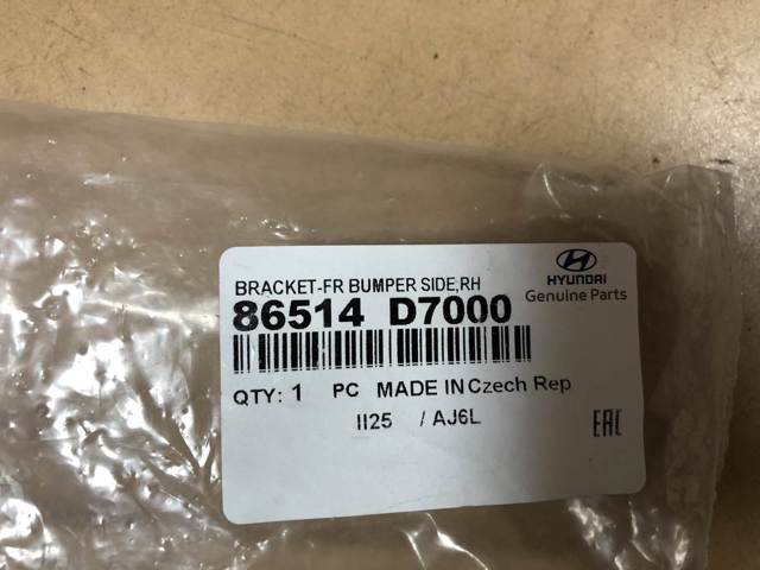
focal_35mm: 28
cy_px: 285
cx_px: 380
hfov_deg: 63.4
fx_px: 615
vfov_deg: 49.7
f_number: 1.8
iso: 40
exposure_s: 1/17
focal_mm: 4
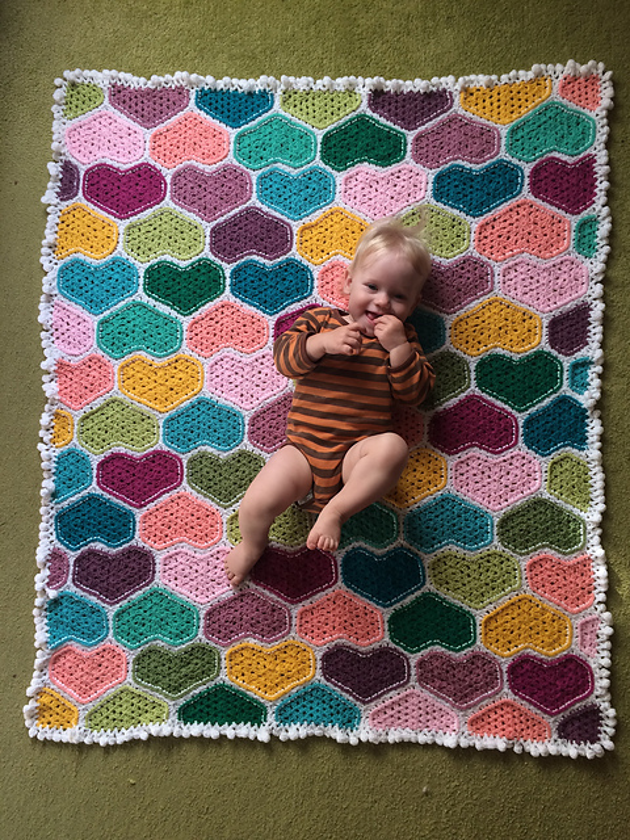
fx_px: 704
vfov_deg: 61.7
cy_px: 420
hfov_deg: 48.2
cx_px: 315
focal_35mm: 29
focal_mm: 4.15
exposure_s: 1/33
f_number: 2.2
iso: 40
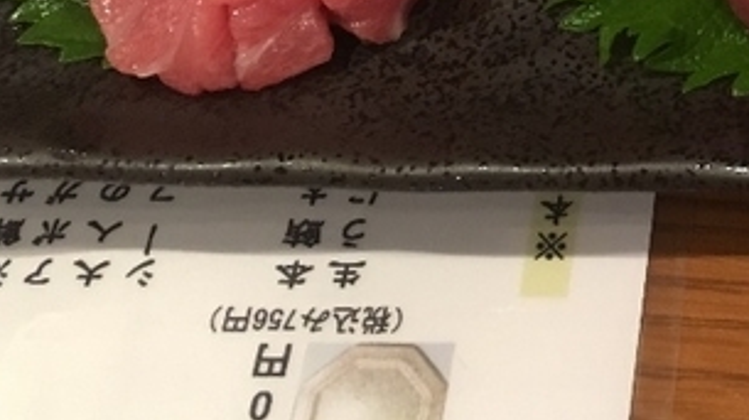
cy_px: -130
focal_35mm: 83
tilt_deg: -53.4
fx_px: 1647
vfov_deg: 13.9
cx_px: 901
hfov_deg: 23.4
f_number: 2.2
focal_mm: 4.15
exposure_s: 1/15
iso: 80
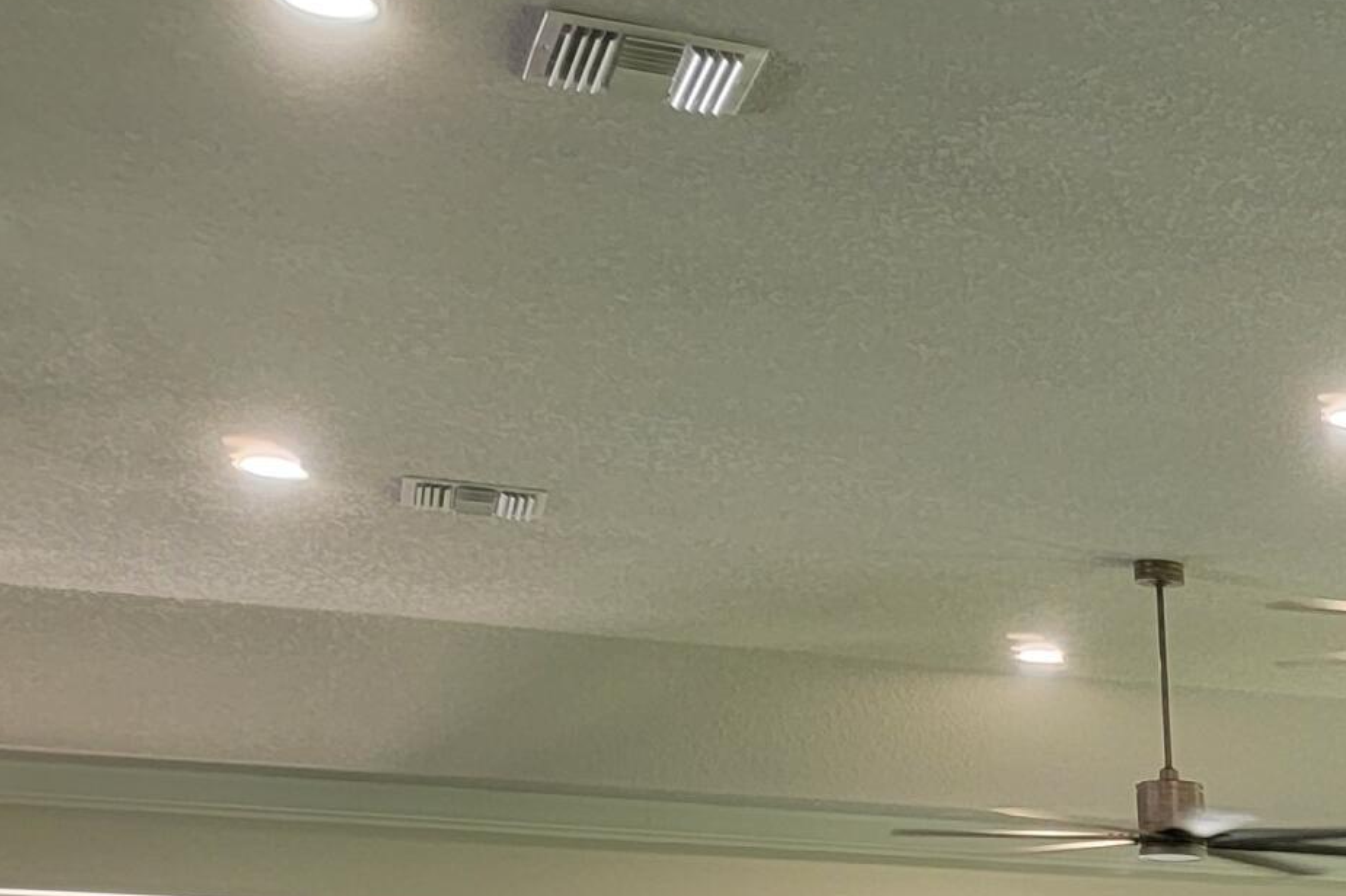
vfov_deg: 14.8
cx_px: 1924
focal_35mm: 81
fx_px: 3027
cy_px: 1593
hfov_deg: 21.6
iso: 200
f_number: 1.8
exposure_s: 1/39
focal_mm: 6.7
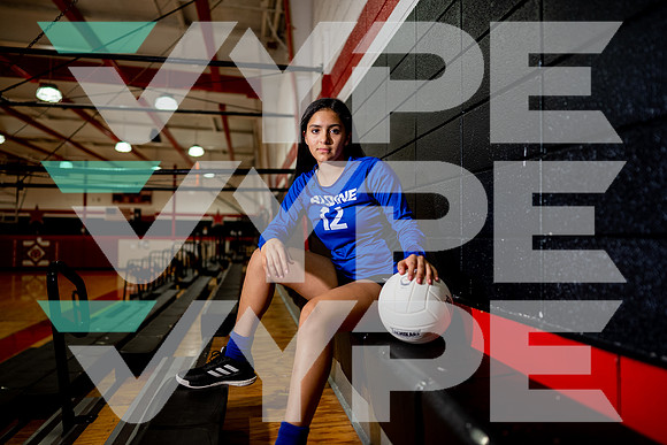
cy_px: 222
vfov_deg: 53.2
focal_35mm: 24
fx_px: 445
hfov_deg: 73.7
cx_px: 334
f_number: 1.4
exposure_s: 1/640
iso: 200
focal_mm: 24
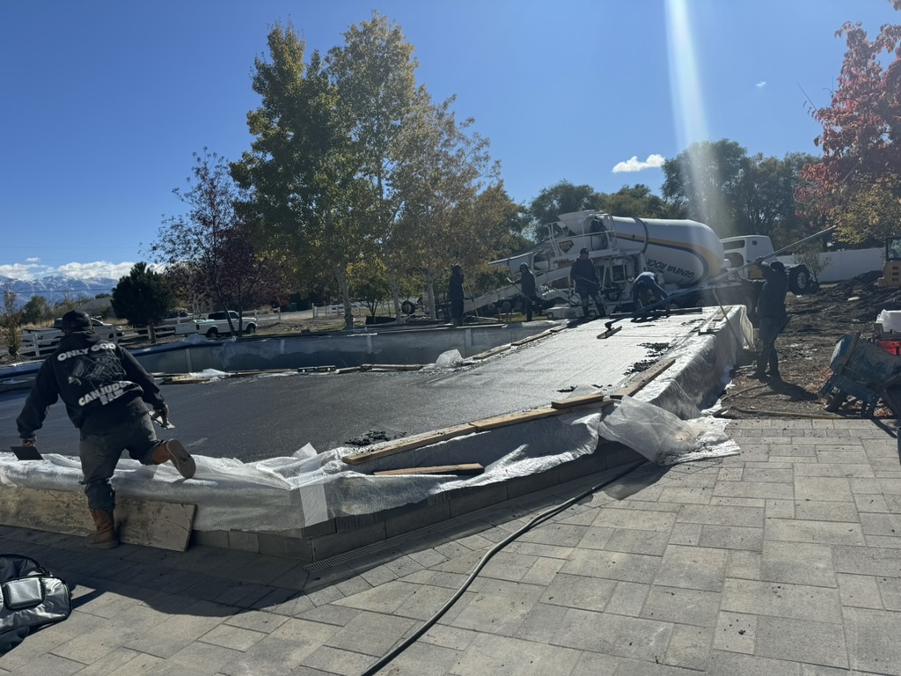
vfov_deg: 56.8
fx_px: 625
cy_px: 338
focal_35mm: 24
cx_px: 450
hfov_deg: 71.6
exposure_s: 1/7092
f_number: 1.78
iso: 80
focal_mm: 6.76
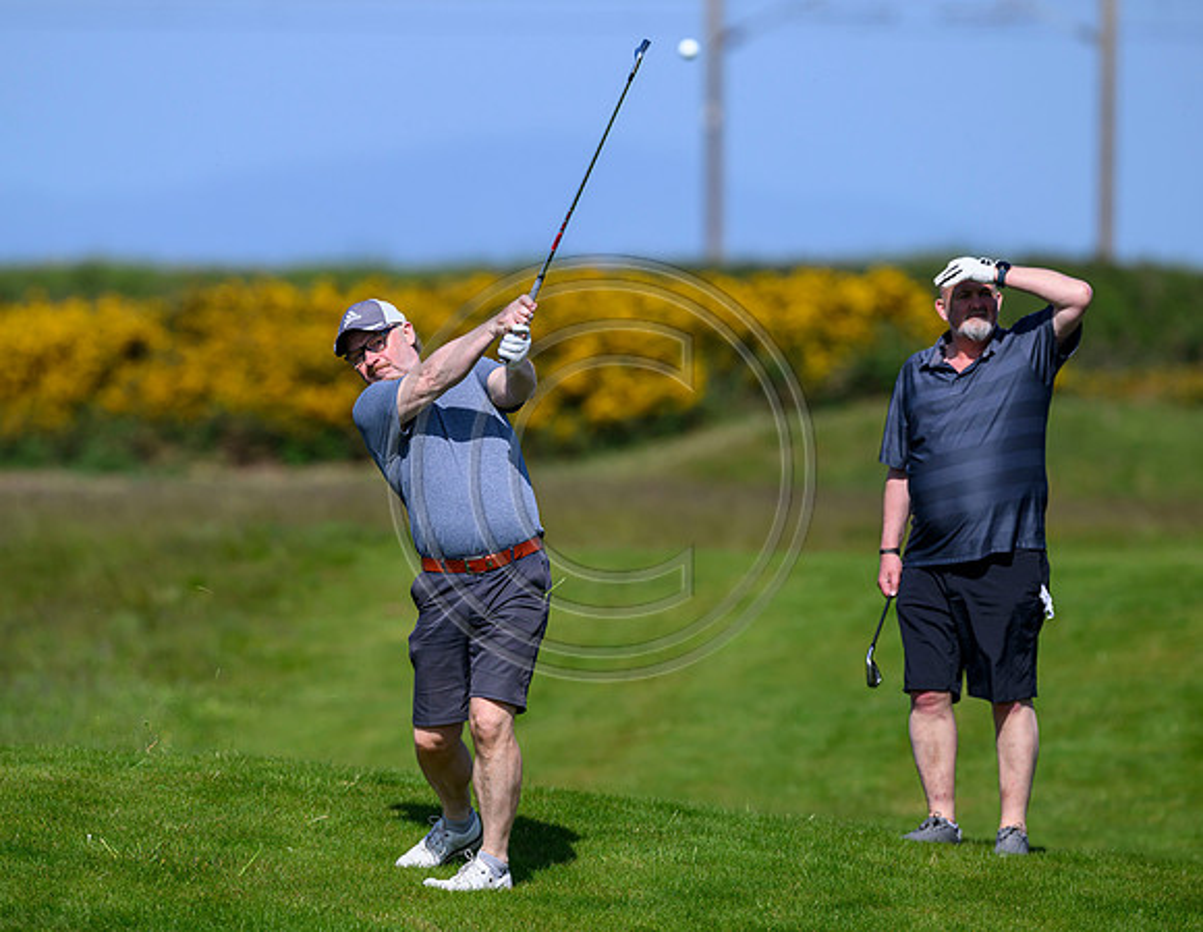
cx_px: 504
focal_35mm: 442
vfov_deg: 3.4
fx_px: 15526
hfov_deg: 4.4
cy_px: 466
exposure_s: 1/5000
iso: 500
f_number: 4.5
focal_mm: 400
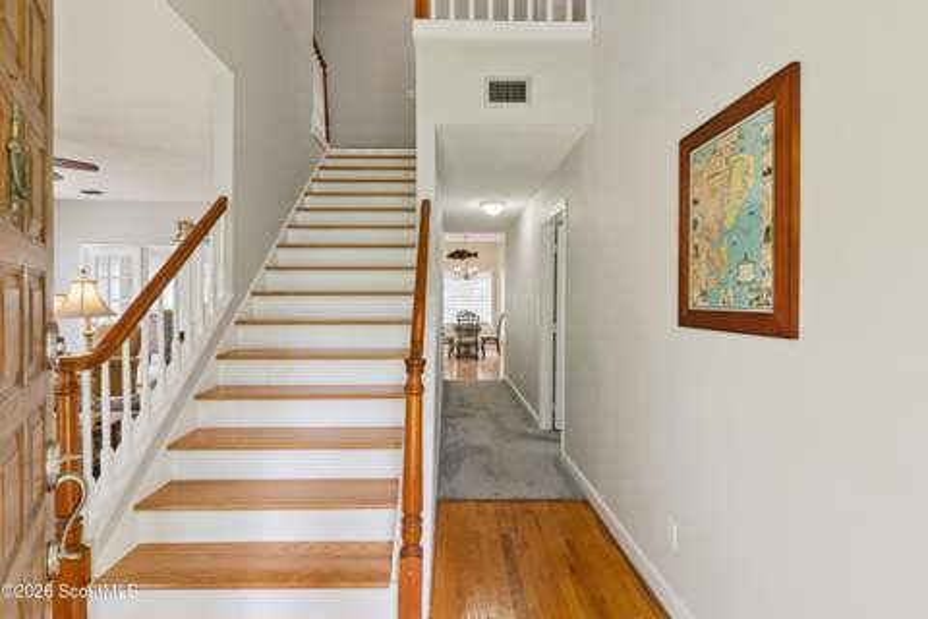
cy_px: 310
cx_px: 464
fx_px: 438
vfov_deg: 70.4
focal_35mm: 17
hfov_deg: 93.3
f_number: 8
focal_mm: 17
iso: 250
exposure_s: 1/80
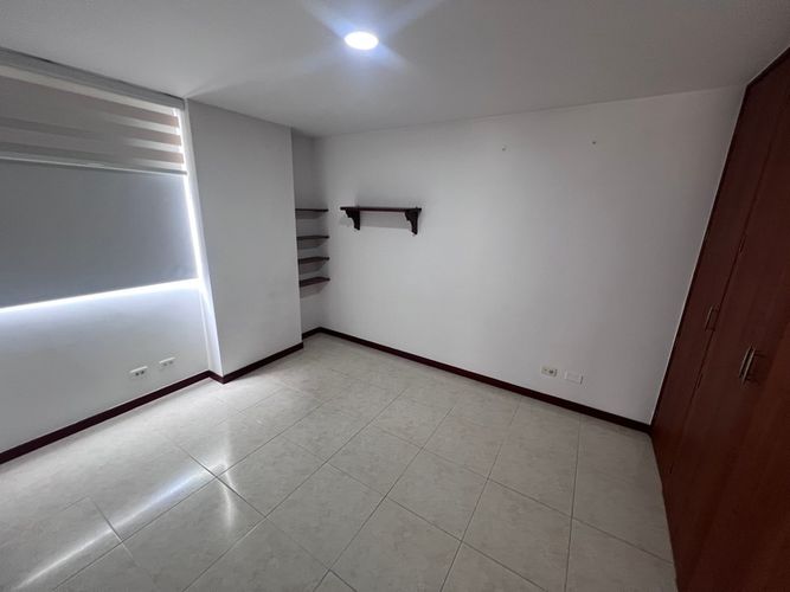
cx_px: 395
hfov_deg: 106.2
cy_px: 296
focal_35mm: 13
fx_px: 297
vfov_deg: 89.9
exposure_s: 1/60
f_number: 1.8
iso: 160
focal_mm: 1.57
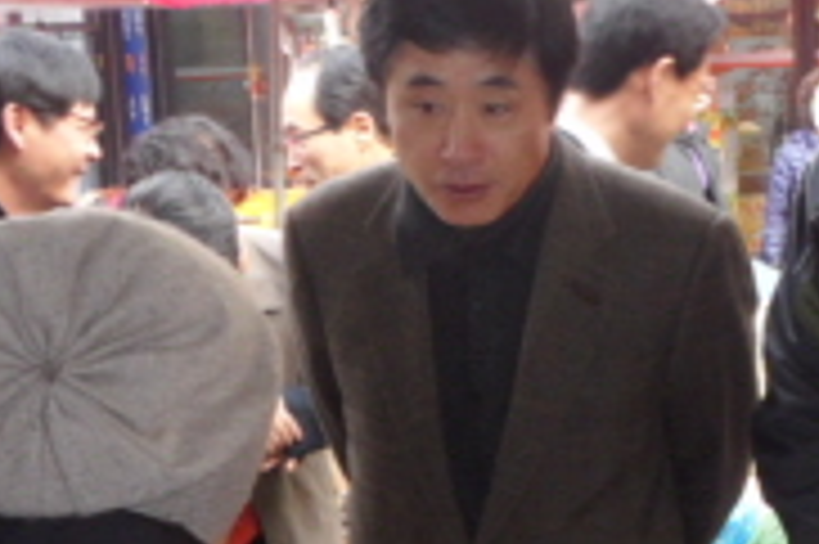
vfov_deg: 12.8
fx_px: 2409
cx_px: 711
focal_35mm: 106
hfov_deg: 19.0
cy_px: 506
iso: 200
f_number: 4
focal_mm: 6.6
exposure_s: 1/45
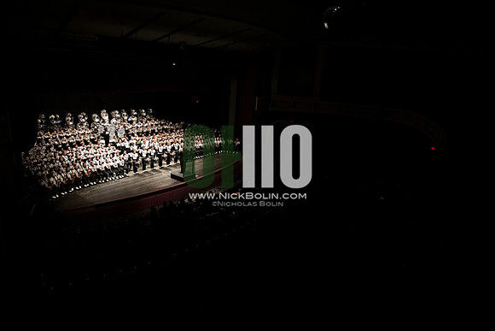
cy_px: 166
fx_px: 330
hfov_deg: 73.7
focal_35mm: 24
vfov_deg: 53.2
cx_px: 248
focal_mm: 24
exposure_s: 1/500
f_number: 4
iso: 4000
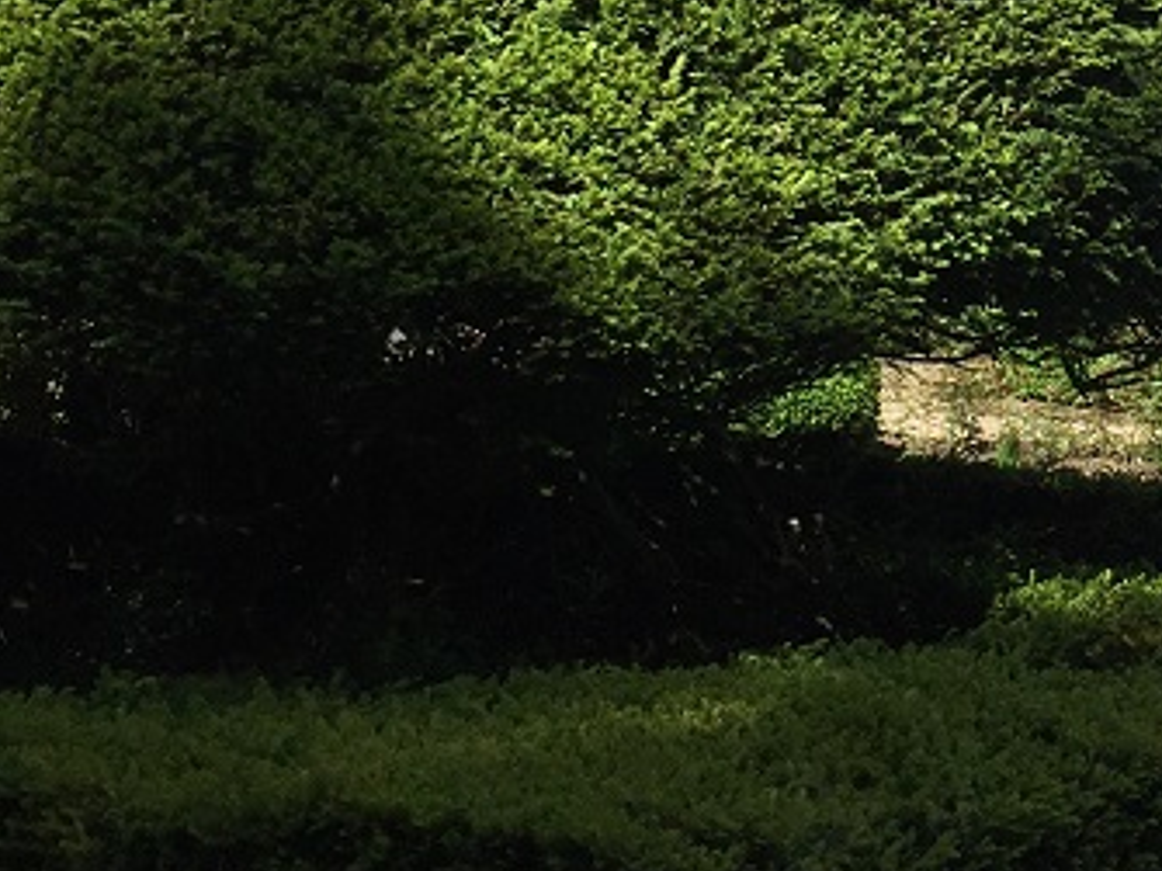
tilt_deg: +4.9
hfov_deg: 20.1
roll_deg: +1.5
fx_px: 3121
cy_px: -160
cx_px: 1306
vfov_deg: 15.3
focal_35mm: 93
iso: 32
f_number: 2.2
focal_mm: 4.15
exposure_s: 1/2083
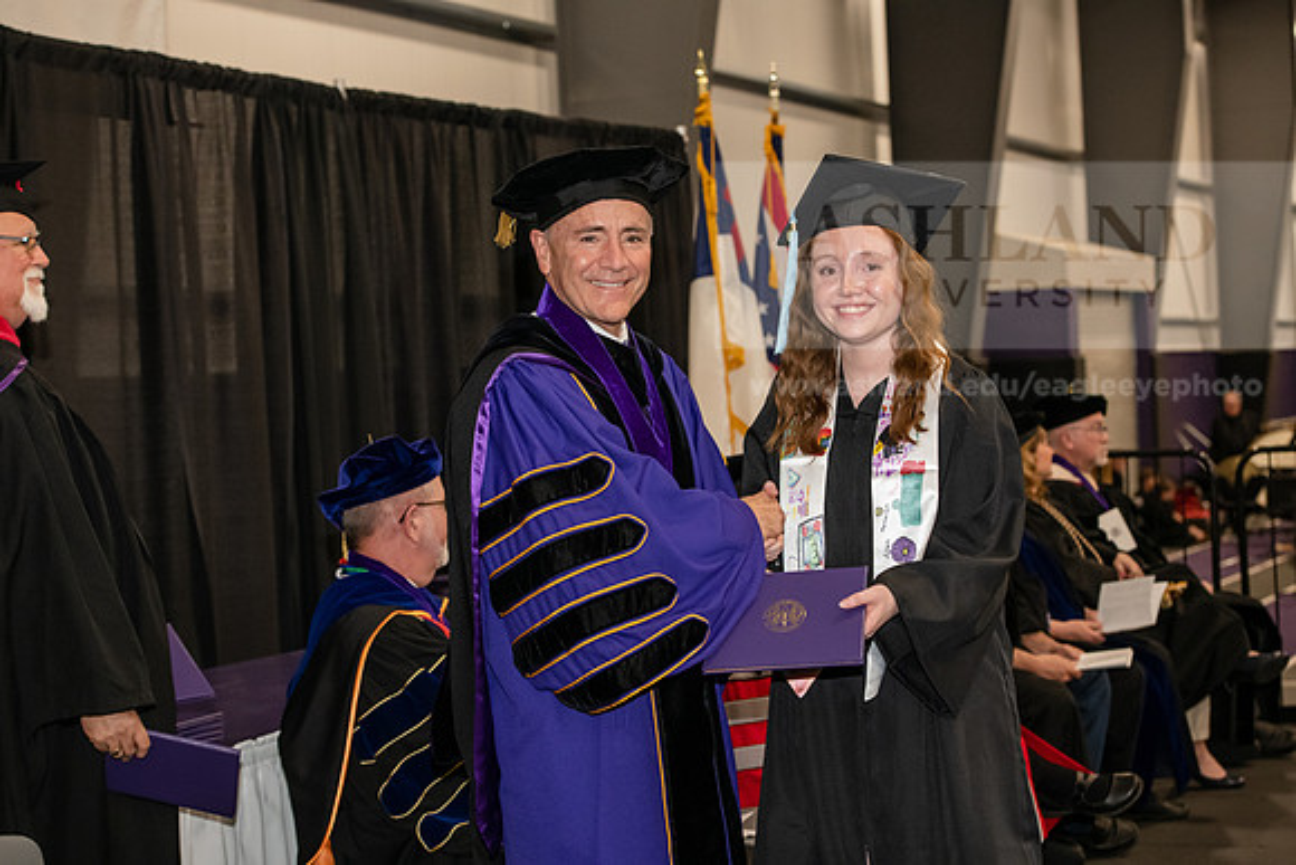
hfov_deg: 28.8
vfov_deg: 19.5
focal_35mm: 70
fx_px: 2520
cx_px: 648
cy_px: 432
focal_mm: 70
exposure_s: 1/200
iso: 2500
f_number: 5
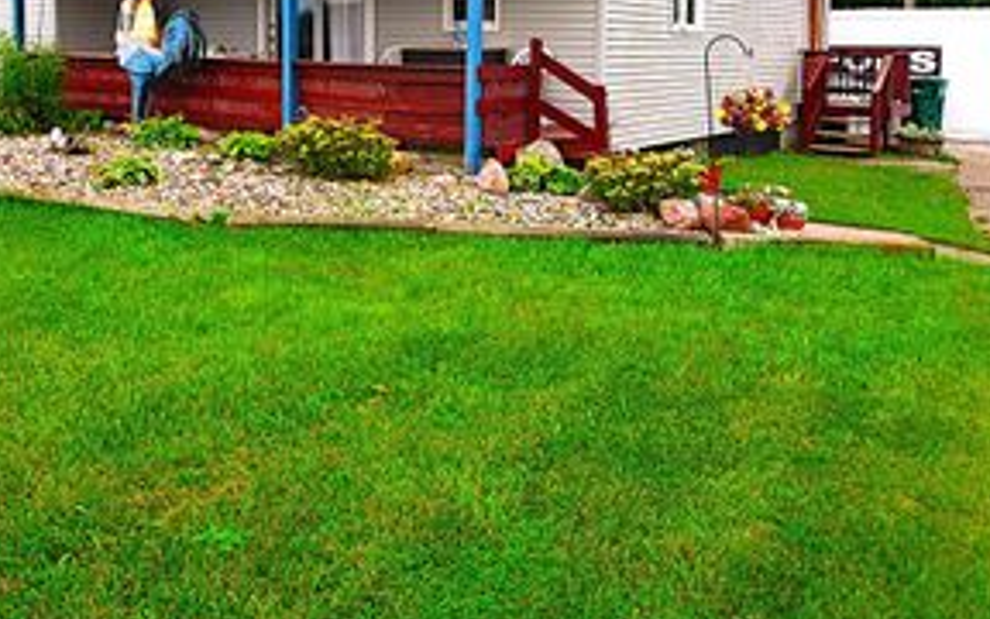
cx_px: 399
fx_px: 1076
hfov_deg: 49.1
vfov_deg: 31.4
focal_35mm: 40
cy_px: 136
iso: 110
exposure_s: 1/125
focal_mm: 15
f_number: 5.6
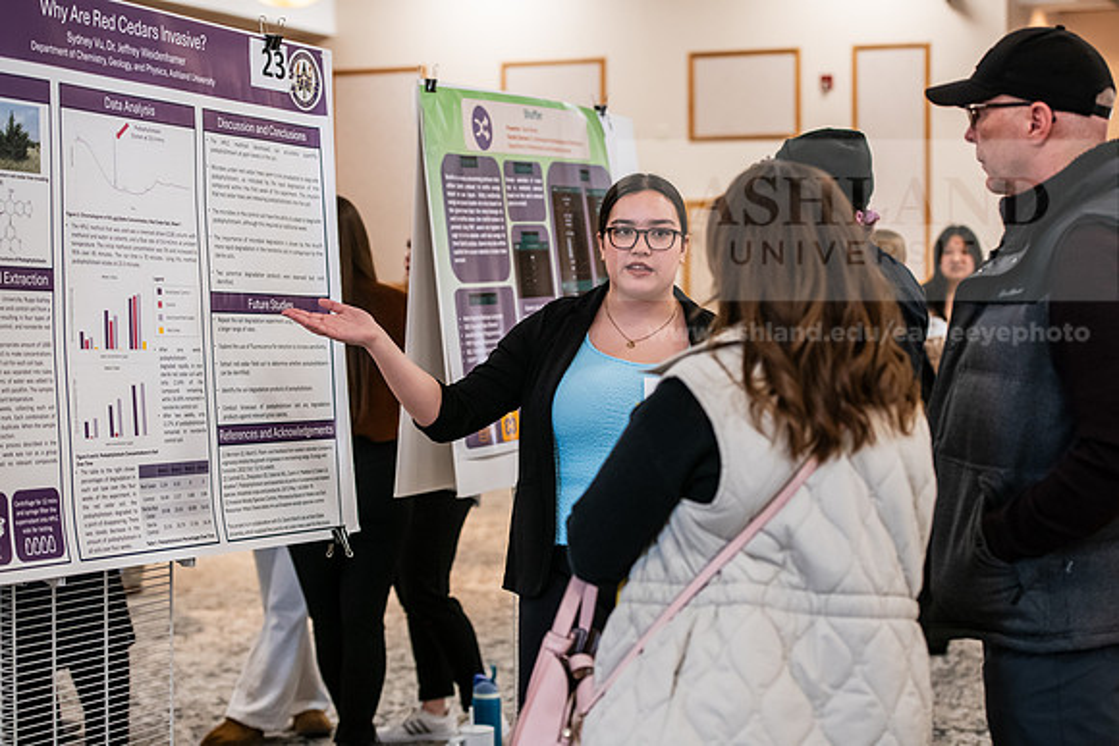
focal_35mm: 70
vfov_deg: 19.5
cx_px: 560
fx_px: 2176
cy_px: 373
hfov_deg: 28.8
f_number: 3.5
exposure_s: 1/200
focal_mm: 70
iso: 2000
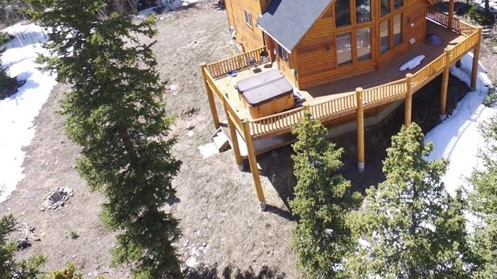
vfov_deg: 34.6
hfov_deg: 59.3
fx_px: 422
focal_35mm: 32
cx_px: 340
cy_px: 28
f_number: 2.8
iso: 100
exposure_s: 1/389
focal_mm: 3.61
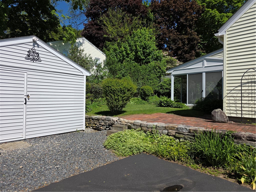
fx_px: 170
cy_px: 96
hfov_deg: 73.9
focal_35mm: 23
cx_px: 128
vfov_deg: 58.9
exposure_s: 1/1192
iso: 12
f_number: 1.7
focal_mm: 6.3
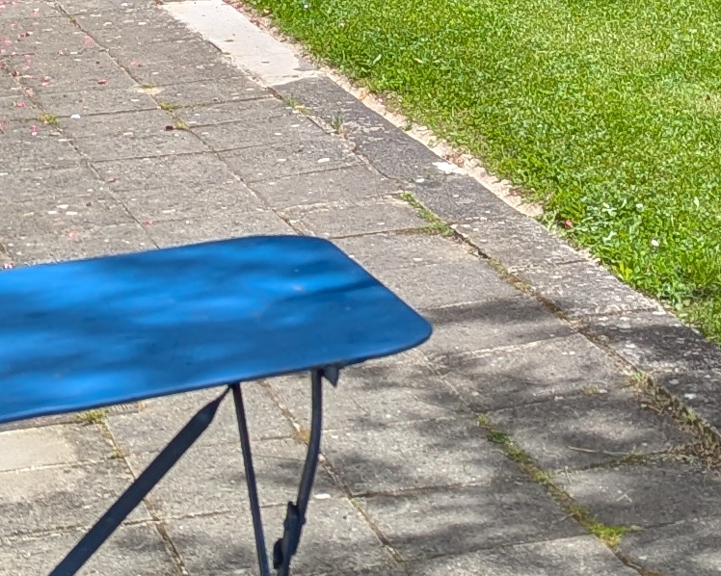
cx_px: 708
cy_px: -355
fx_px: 2731
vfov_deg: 11.4
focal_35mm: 128
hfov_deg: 14.8
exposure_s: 1/1529
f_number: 1.85
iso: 37
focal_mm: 6.81
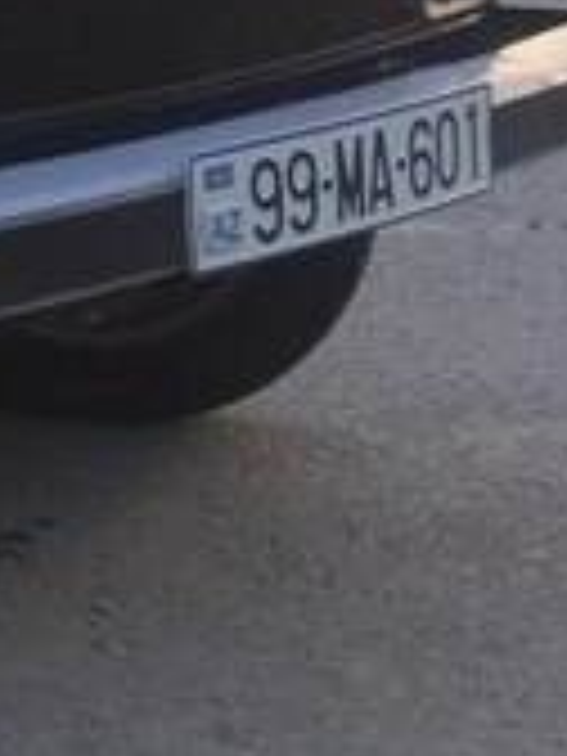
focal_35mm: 114
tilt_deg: -7.8
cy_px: -25
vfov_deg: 16.8
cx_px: -873
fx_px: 2490
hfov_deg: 10.7
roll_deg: +0.7
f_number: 2.2
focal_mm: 4.15
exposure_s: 1/316
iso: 32
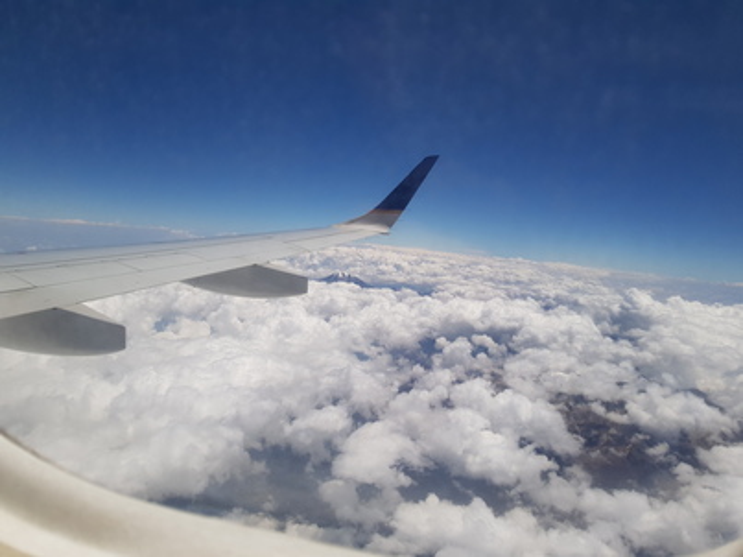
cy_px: 278
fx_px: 558
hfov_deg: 67.3
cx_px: 372
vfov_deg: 53.0
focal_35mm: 26
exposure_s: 1/3360
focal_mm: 4.2
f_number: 1.7
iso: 40
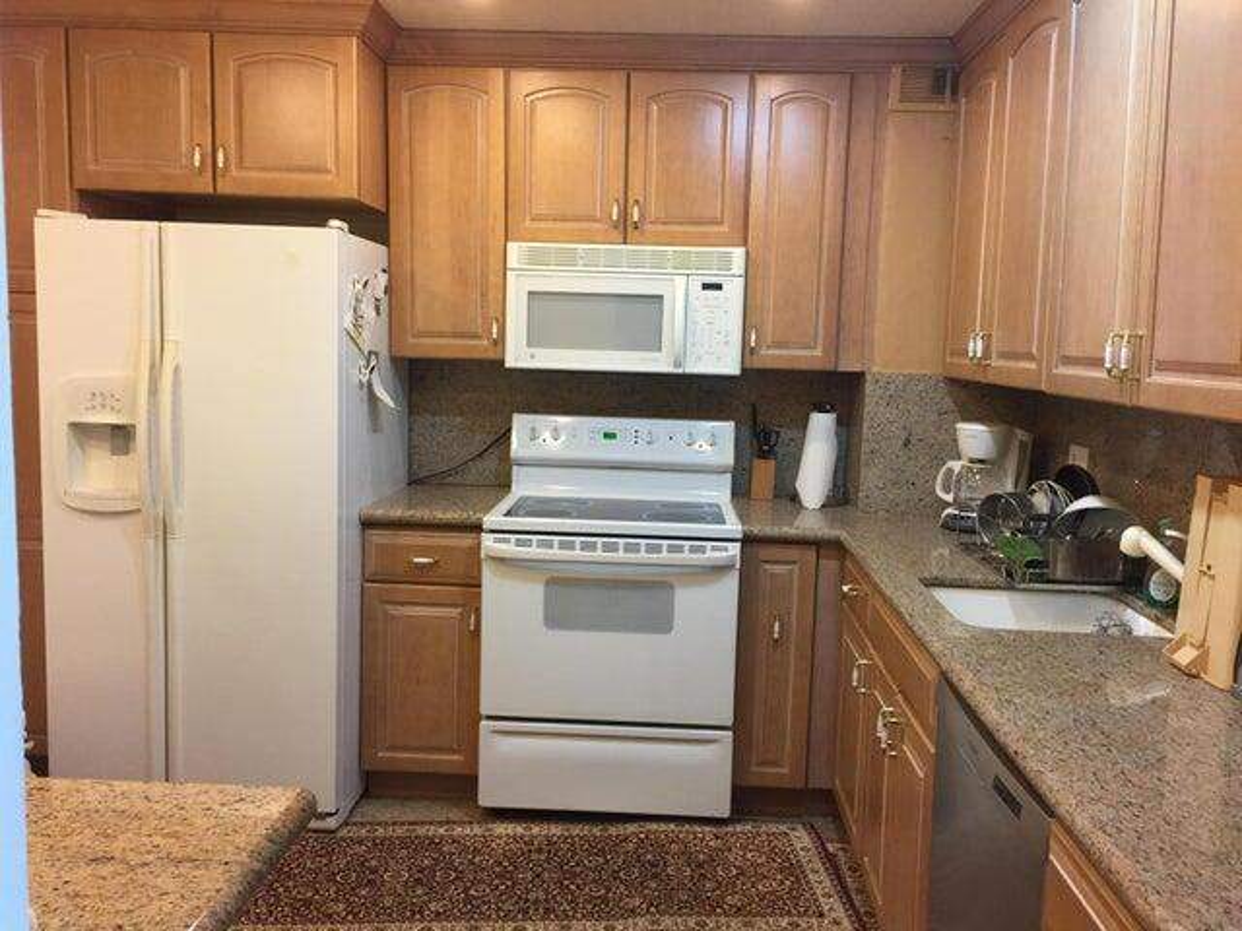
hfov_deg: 61.7
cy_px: 466
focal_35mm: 29
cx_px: 621
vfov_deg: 48.2
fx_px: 1041
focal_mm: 4.15
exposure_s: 1/30
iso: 100
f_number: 2.2
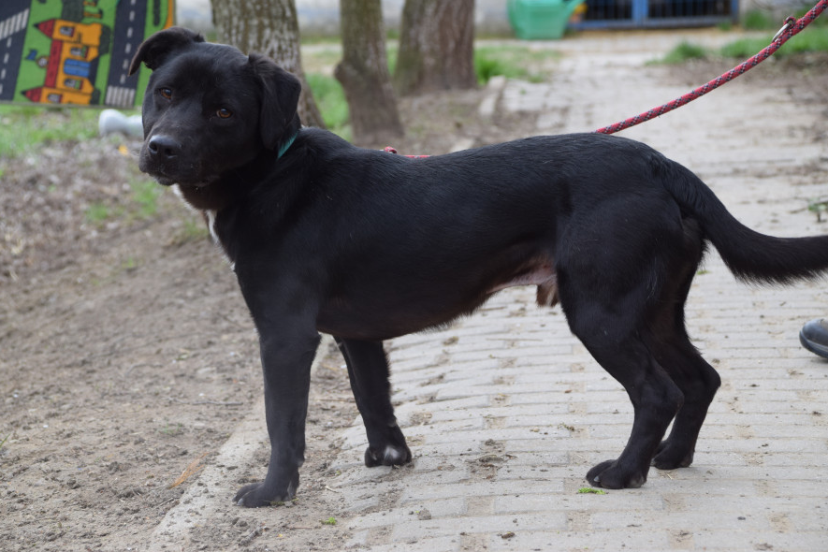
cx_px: 410
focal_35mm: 122
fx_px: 2806
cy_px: 280
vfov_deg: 11.2
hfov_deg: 16.8
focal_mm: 80
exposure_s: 1/160
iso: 400
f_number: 6.3
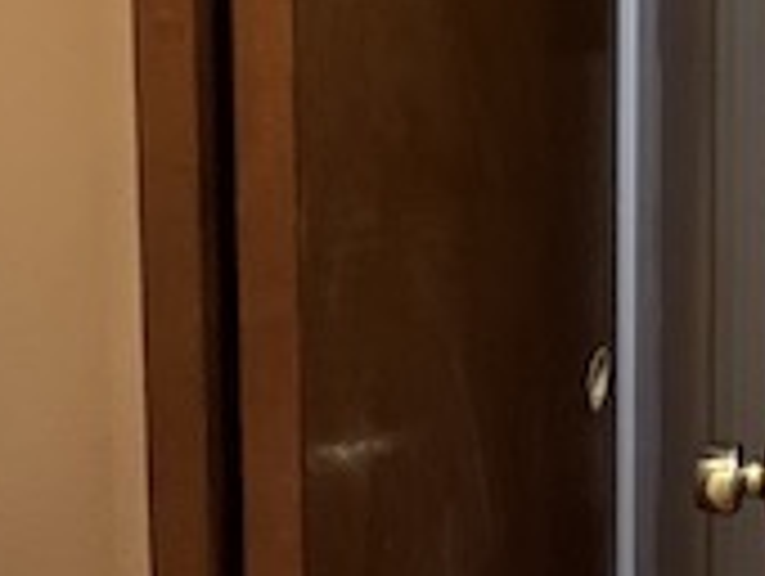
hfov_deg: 26.5
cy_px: -261
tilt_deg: -5.9
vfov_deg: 20.9
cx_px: 1012
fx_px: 1350
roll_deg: -1.1
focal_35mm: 61
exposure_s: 1/120
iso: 200
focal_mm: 1.57
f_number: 1.8
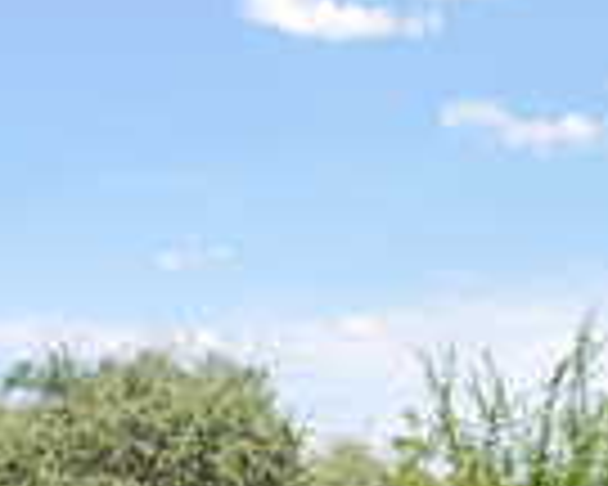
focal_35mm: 71
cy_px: 799
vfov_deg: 18.3
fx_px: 1278
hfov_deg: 26.2
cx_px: 99
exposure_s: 1/40
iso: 100
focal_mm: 16
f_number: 8
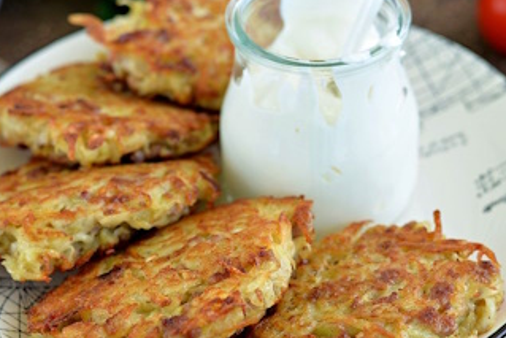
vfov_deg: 14.6
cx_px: 262
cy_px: 209
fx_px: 1322
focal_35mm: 94
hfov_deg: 21.7
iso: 100
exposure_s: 1/40
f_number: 4.5
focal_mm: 50
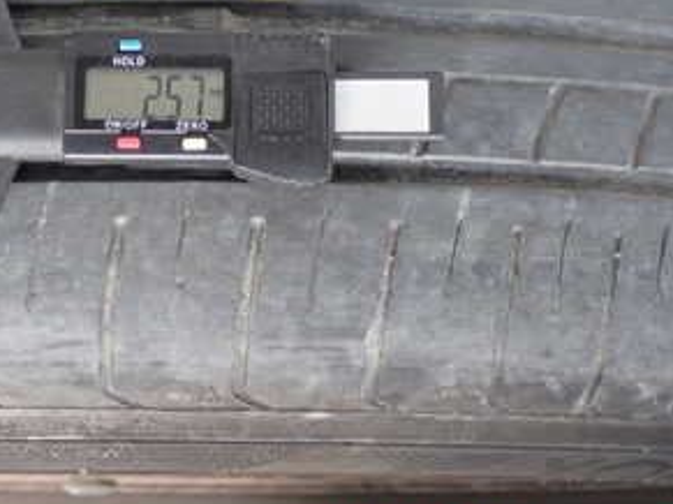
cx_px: 167
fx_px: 1885
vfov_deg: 15.1
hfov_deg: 20.1
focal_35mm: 97
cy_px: 55
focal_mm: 8.4
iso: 320
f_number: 3.1
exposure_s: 1/50
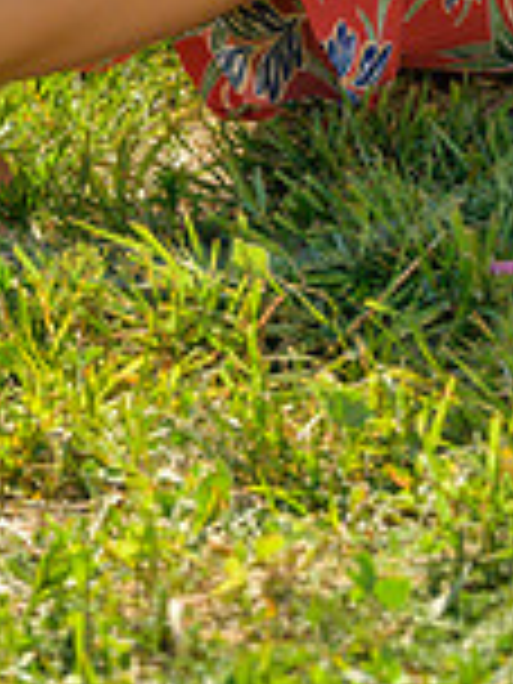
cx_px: 119
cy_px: -297
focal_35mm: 241
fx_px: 4762
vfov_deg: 8.1
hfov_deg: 6.2
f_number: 7.1
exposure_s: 1/2500
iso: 200
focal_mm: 85
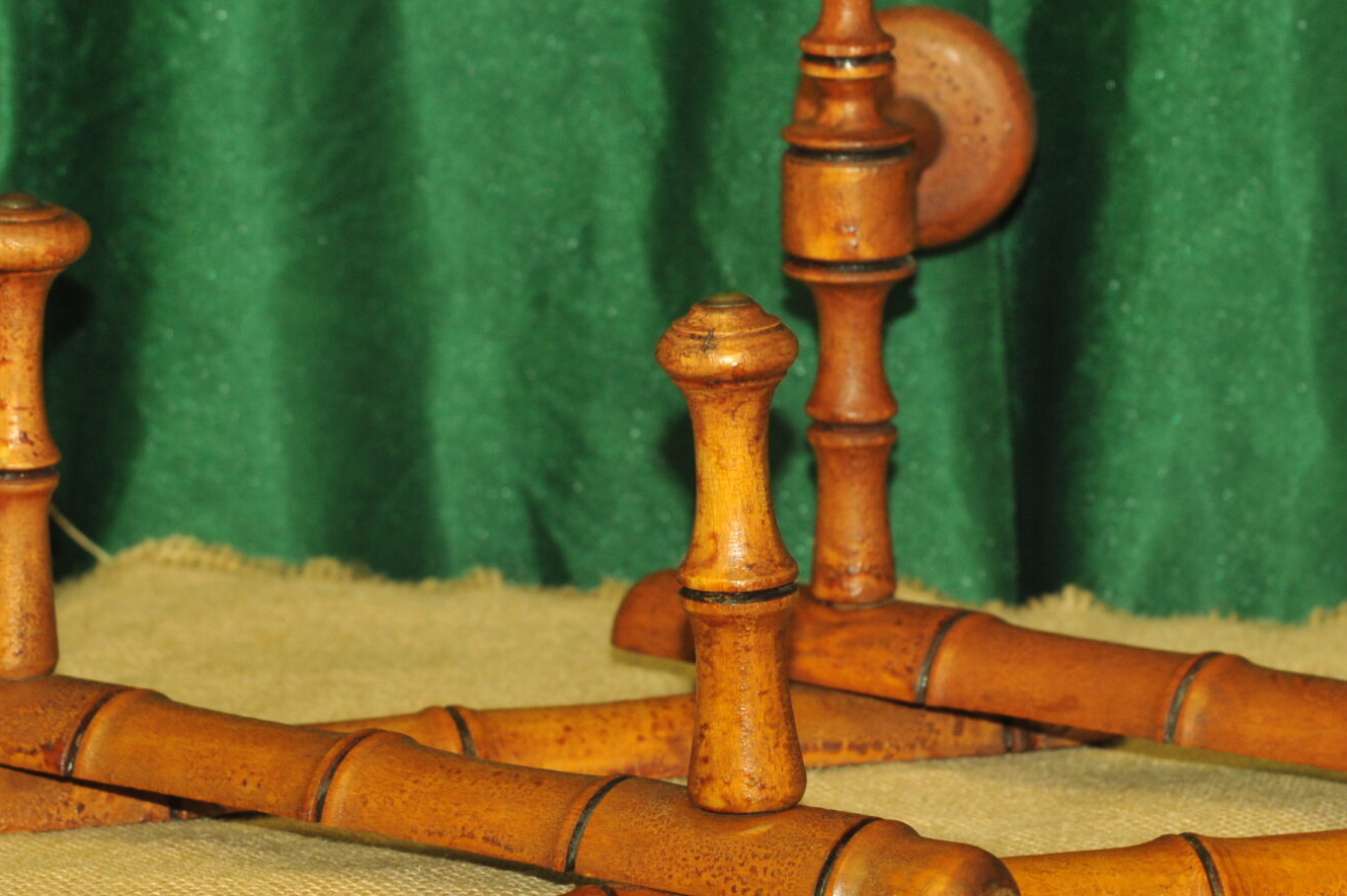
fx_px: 8638
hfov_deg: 8.9
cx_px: 733
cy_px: 391
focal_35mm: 231
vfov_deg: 5.9
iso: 1250
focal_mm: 120
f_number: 8
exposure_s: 1/60
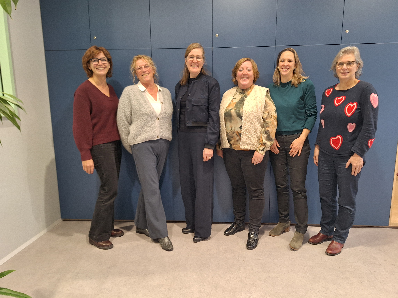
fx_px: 264
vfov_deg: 58.9
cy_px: 149
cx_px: 199
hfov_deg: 73.9
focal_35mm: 23
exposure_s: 1/33
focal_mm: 5.54
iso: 200
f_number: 1.8
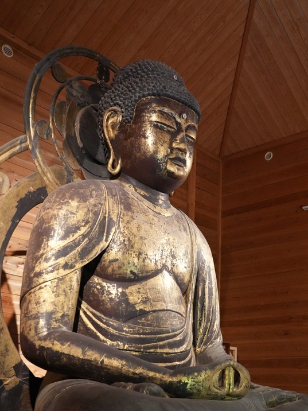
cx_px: 187
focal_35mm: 44
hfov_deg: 32.8
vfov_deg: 42.5
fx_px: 522
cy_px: 269
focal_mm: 32
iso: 12800
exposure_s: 1/100
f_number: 4
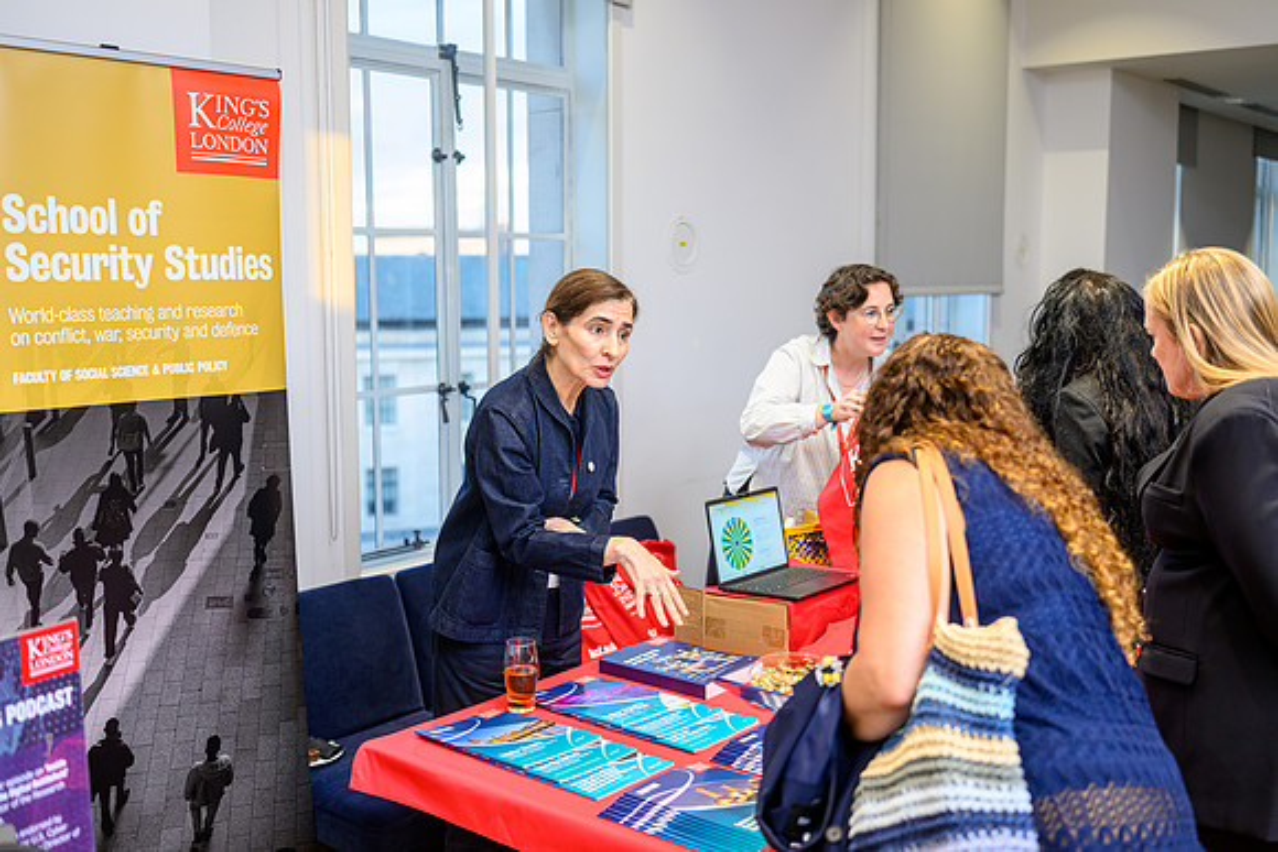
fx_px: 1261
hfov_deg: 53.8
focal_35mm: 36
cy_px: 426
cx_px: 639
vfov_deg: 37.4
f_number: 2
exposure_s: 1/200
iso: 640
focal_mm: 35
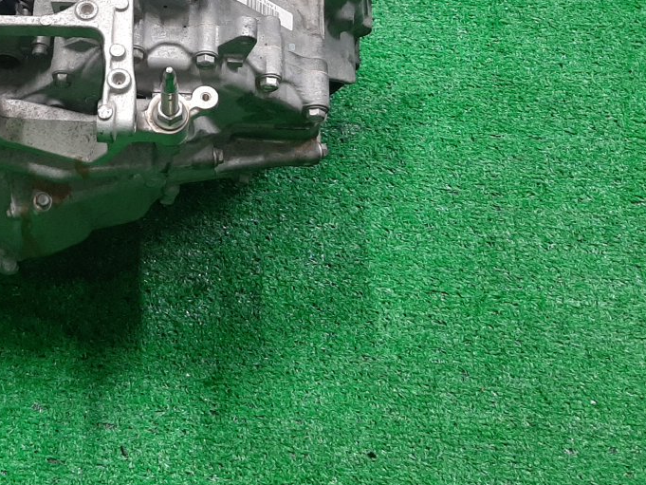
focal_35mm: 55
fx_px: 1027
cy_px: 40
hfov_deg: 32.7
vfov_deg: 25.7
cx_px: 37
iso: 126
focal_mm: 3.93
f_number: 1.7
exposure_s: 1/50
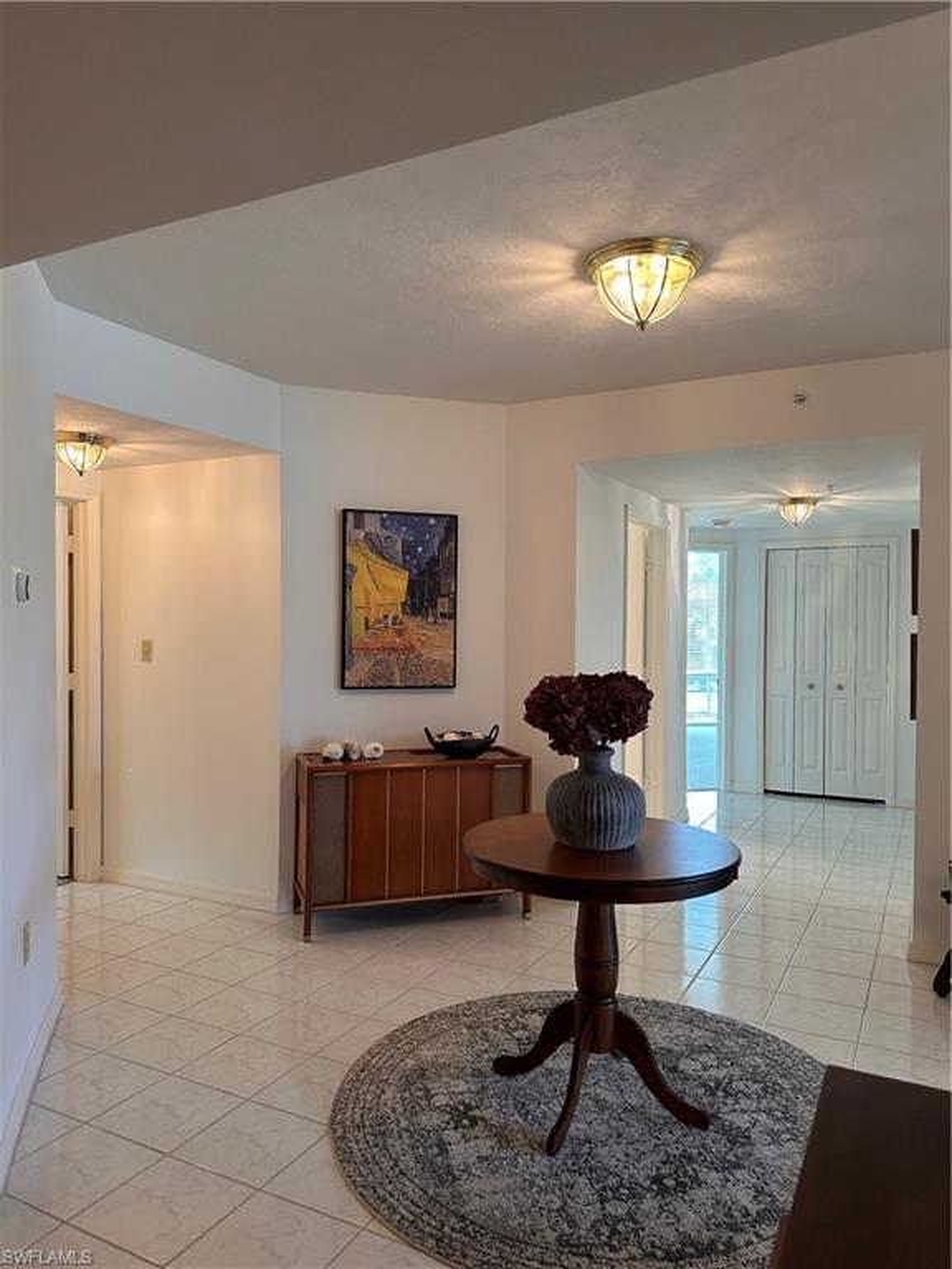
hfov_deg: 56.8
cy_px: 634
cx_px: 476
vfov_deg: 71.6
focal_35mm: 24
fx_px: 880
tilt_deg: -0.4
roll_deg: -1.4
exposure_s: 1/120
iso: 160
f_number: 1.78
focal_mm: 6.86
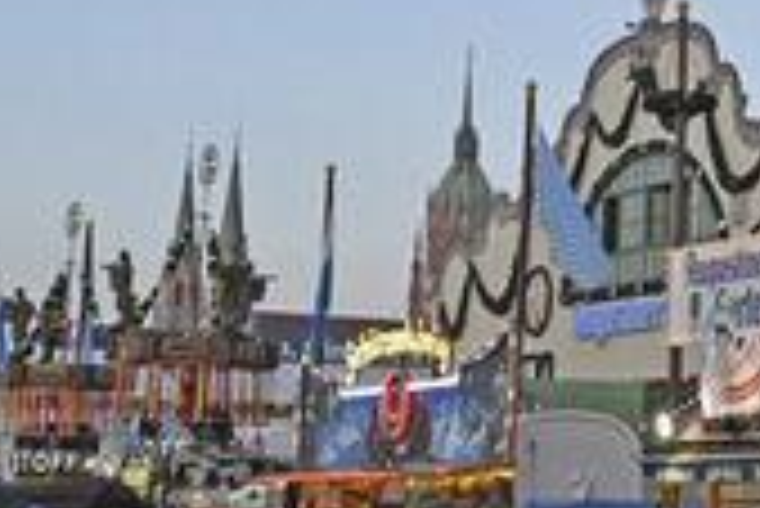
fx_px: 2472
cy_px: -31
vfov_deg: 11.6
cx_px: 868
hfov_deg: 16.8
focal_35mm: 117
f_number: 4.5
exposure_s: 1/250
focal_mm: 29.5
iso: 360
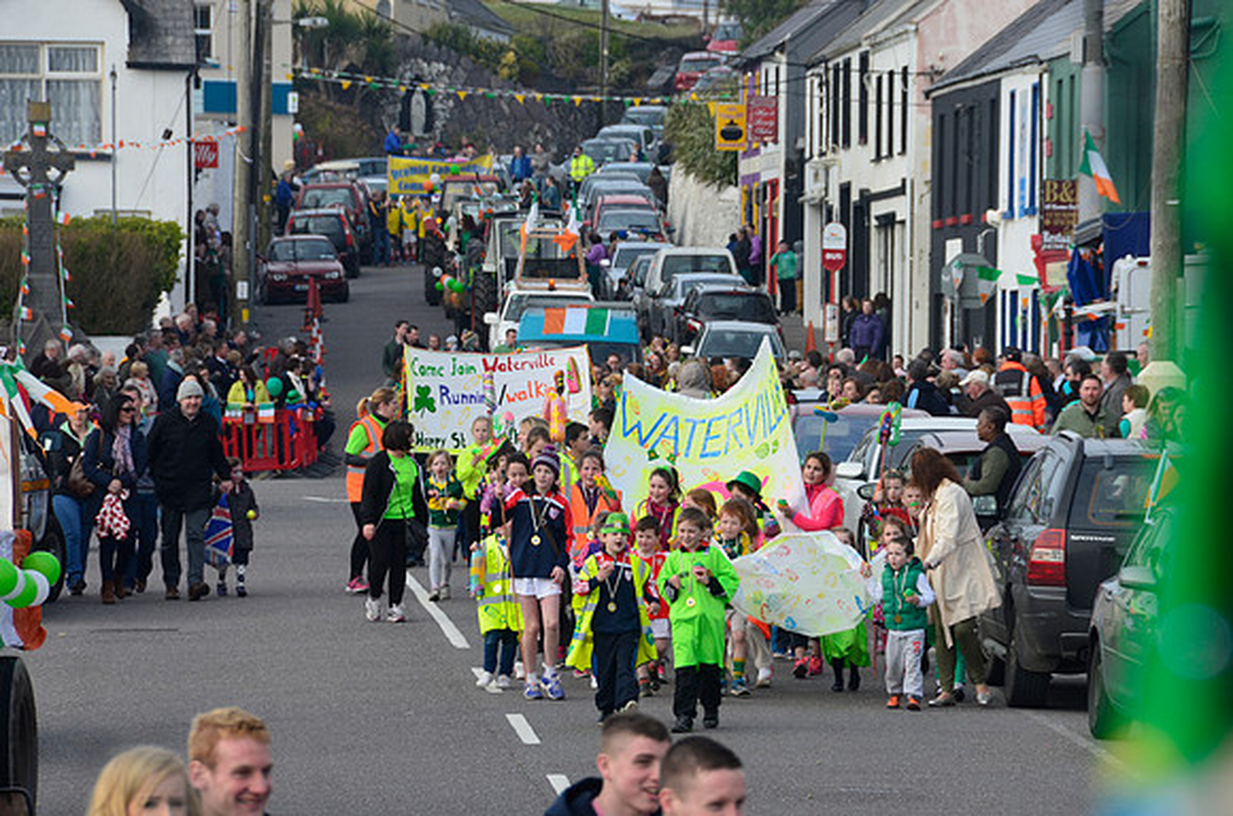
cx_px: 616
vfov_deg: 4.6
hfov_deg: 6.9
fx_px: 10252
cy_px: 408
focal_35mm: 300
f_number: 11
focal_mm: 200
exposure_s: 1/125
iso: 200
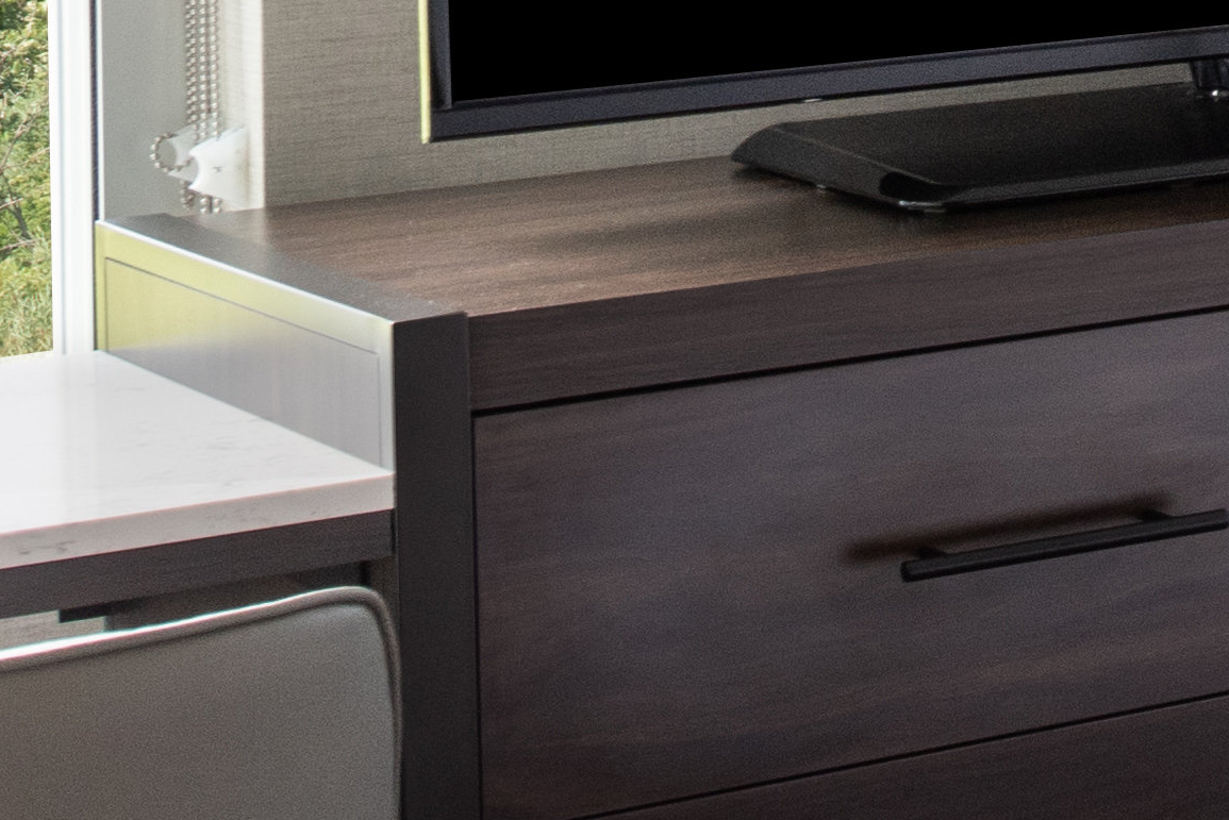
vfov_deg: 9.0
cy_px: 174
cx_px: 3255
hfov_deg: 10.7
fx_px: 5225
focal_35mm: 153
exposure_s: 1/125
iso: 280
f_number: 9.5
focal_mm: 24
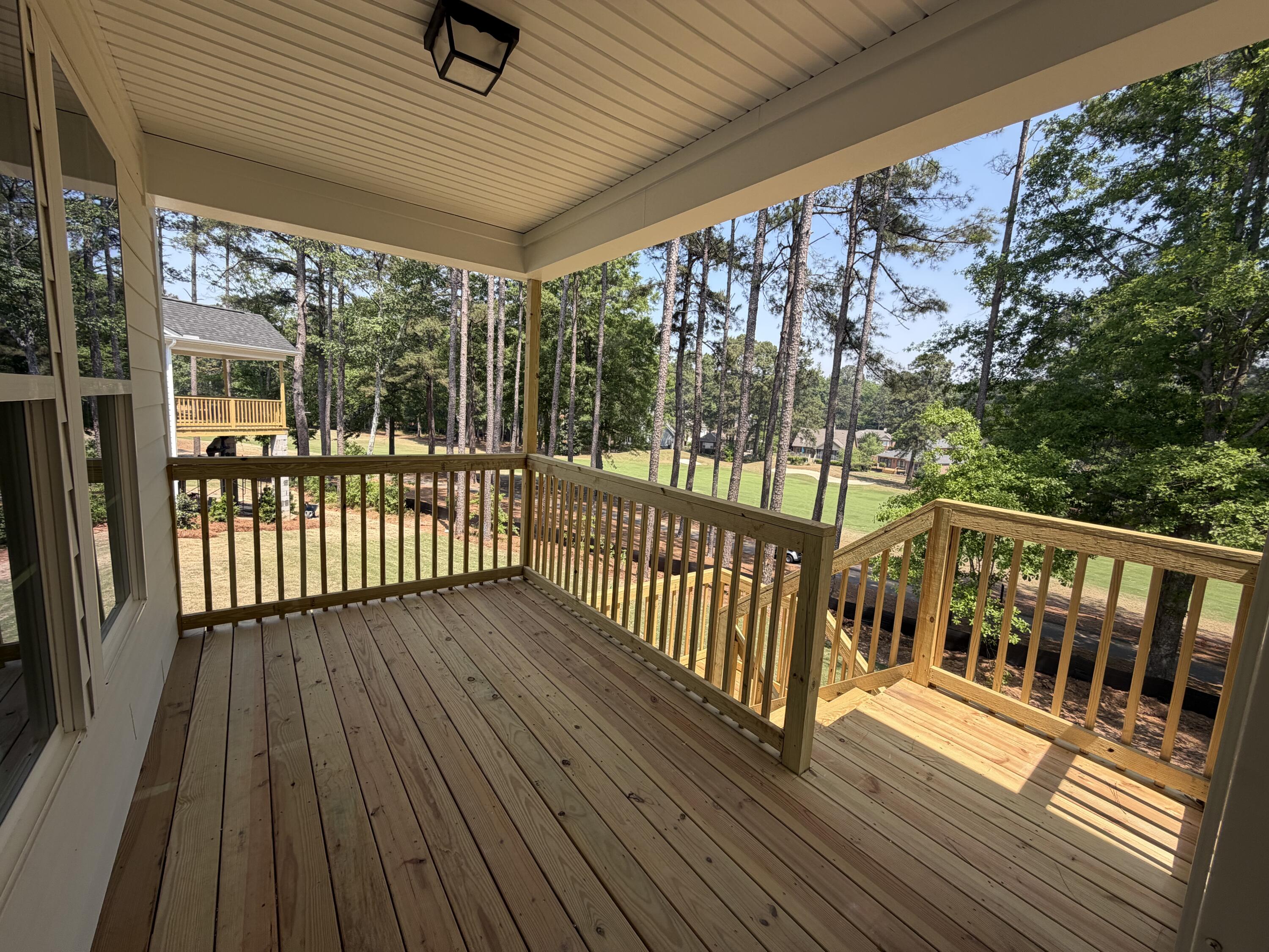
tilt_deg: -6.6
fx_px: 513
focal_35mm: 14
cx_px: 634
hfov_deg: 102.1
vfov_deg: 85.7
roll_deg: -3.0
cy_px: 476
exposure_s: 1/545
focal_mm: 2.22
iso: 40
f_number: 2.2
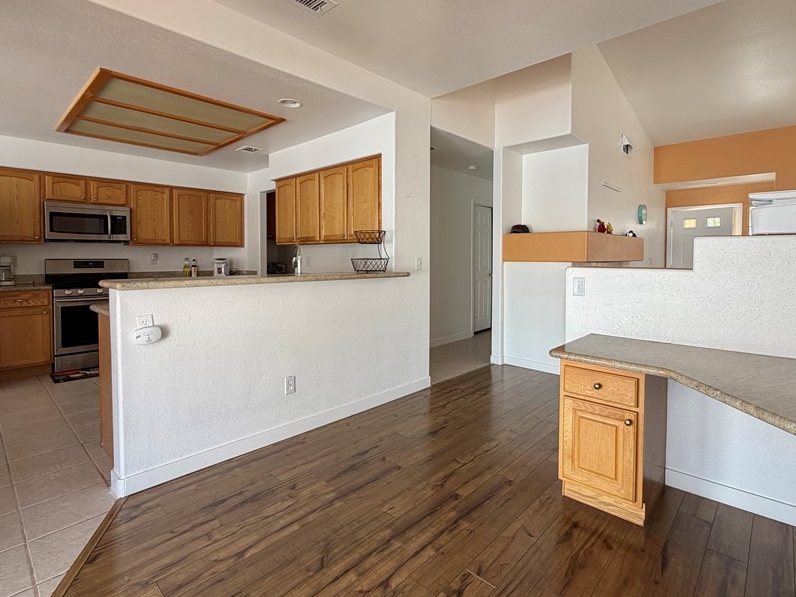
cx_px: 425
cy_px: 266
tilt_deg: -2.1
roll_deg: -0.6
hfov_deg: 87.6
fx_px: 414
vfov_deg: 71.4
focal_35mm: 18
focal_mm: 2.22
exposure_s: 1/121
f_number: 2.2
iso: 80
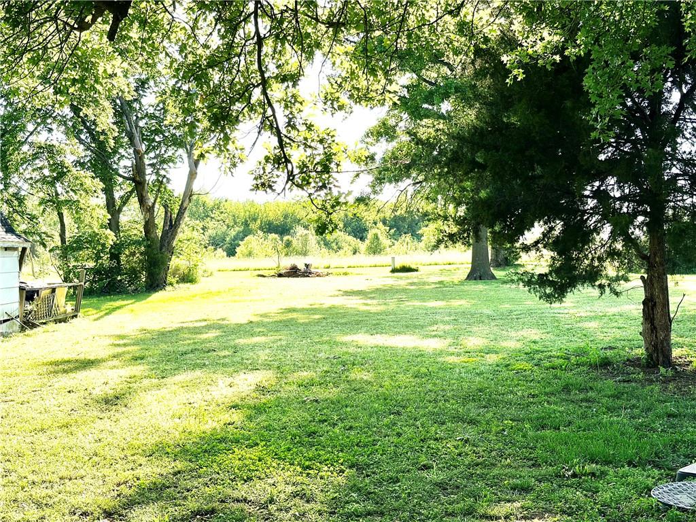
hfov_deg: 36.8
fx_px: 1046
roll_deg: +1.3
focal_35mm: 52
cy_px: 261
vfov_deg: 28.0
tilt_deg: -0.1
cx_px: 348
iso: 50
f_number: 1.6
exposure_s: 1/1422
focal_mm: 5.96
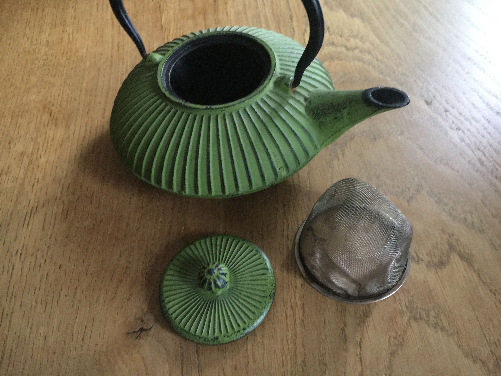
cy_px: 188
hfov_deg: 61.7
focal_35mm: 29
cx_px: 250
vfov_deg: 48.2
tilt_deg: -53.9
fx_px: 420
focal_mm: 4.15
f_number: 2.2
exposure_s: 1/17
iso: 320
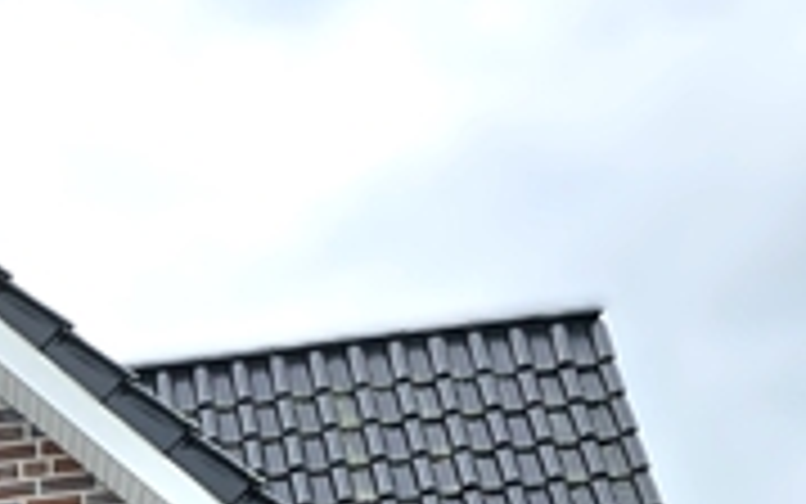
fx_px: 2395
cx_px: -734
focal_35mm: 109
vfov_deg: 10.7
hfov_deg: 15.7
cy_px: 1112
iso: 12
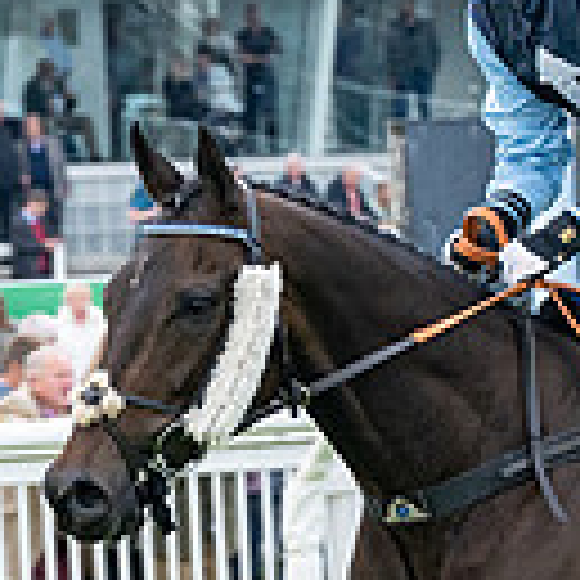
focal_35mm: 471
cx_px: 526
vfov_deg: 3.7
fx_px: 8928
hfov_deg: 3.7
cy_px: 545
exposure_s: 1/640
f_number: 4
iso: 400
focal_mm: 70
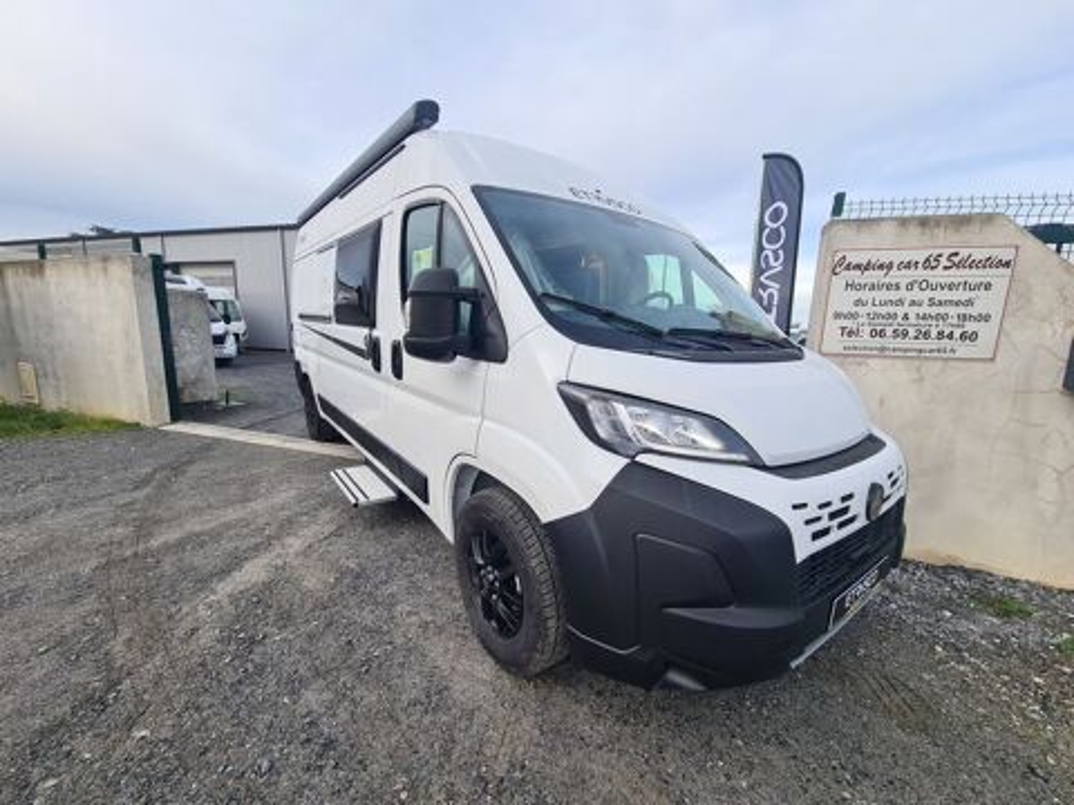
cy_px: 402
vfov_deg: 89.9
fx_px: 403
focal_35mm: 13
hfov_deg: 106.2
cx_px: 537
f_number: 2.2
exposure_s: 1/684
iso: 50
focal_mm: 2.2
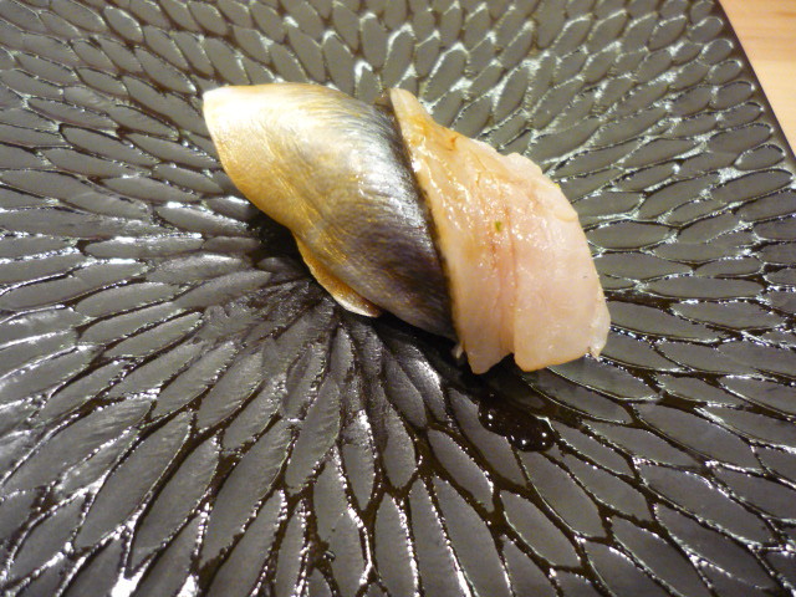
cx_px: 398
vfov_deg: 42.9
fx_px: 759
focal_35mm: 33
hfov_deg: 55.4
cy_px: 298
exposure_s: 1/15
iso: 400
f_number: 2.8
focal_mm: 5.5
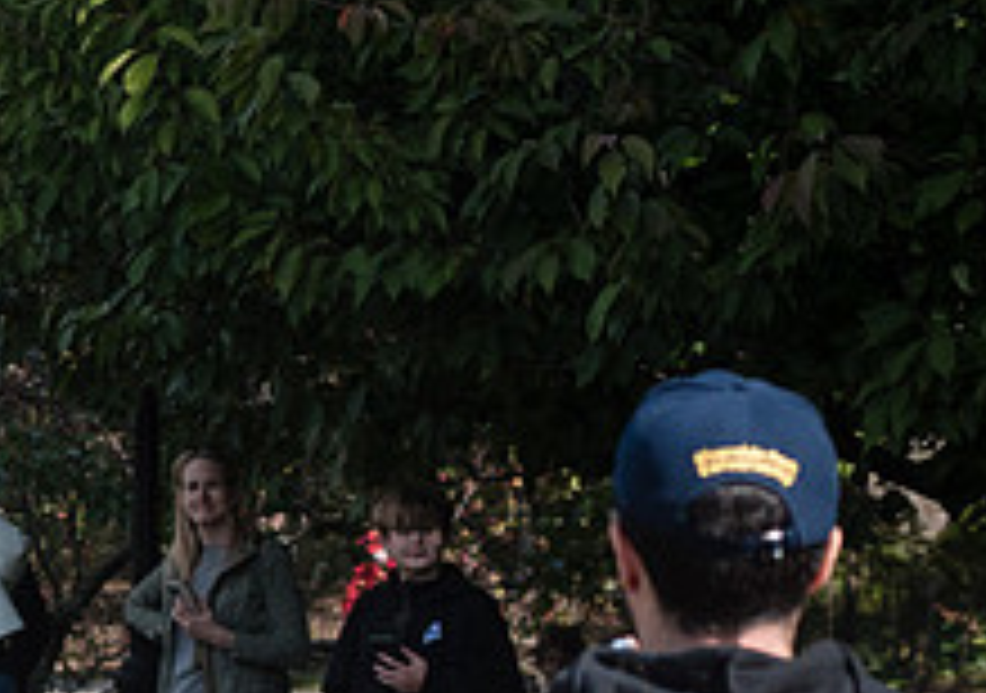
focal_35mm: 233
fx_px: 6491
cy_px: 751
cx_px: -416
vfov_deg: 6.1
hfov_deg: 8.5
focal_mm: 80
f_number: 5.6
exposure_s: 1/3200
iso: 1000
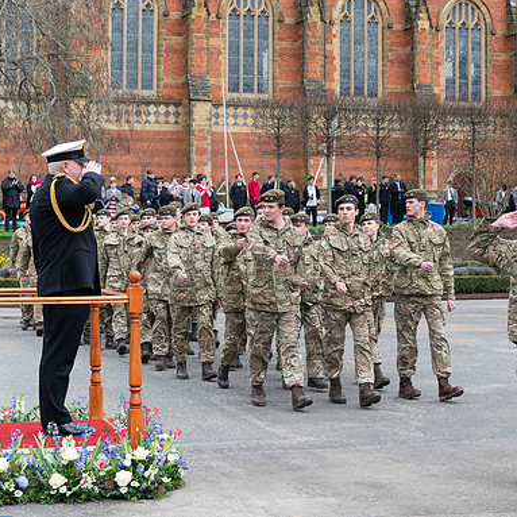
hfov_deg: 21.6
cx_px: 345
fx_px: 1352
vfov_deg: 21.6
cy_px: 246
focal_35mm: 80
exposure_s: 1/400
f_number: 8
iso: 450
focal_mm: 58
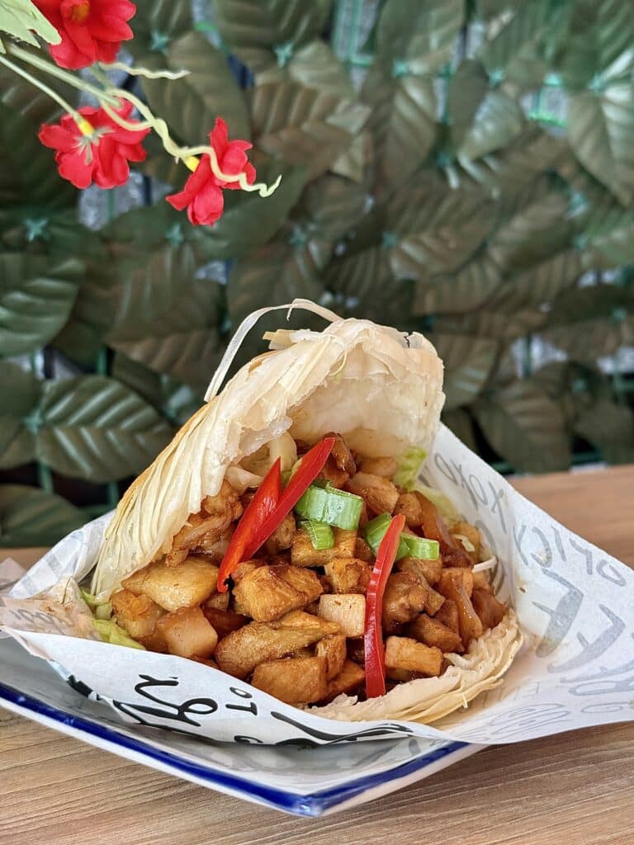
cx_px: 317
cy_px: 422
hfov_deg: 30.3
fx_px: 1172
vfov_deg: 39.7
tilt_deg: -7.7
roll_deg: +1.3
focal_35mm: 48
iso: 160
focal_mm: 6.76
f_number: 1.78
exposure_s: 1/100
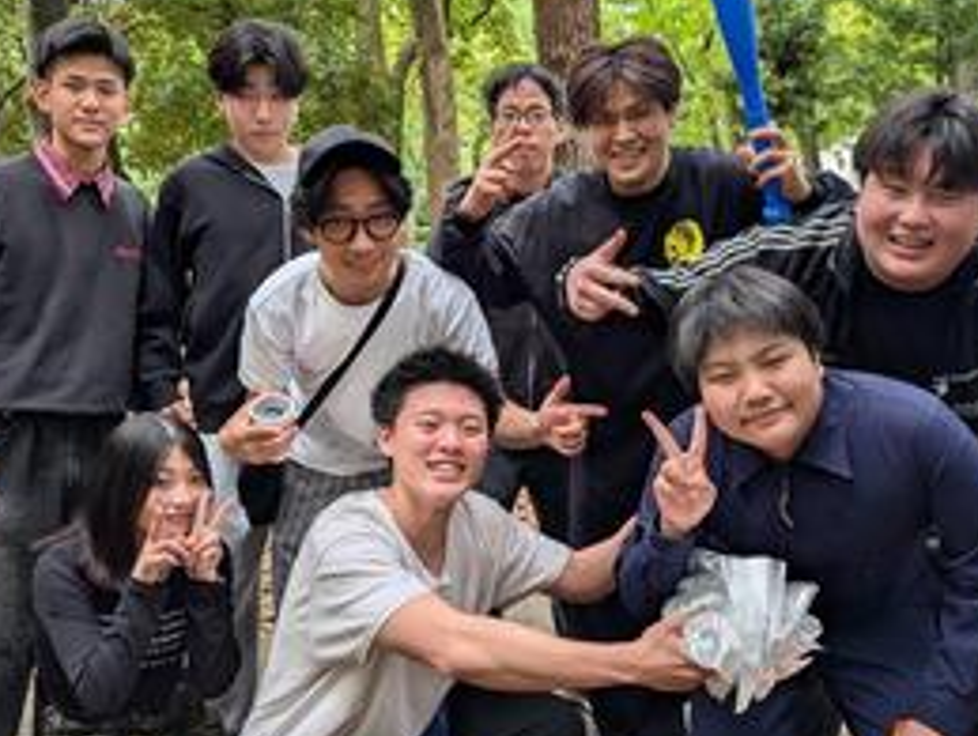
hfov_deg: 50.0
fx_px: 1047
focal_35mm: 37
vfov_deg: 38.7
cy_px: 328
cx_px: 521
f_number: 1.7
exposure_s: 1/176
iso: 45
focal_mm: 4.53
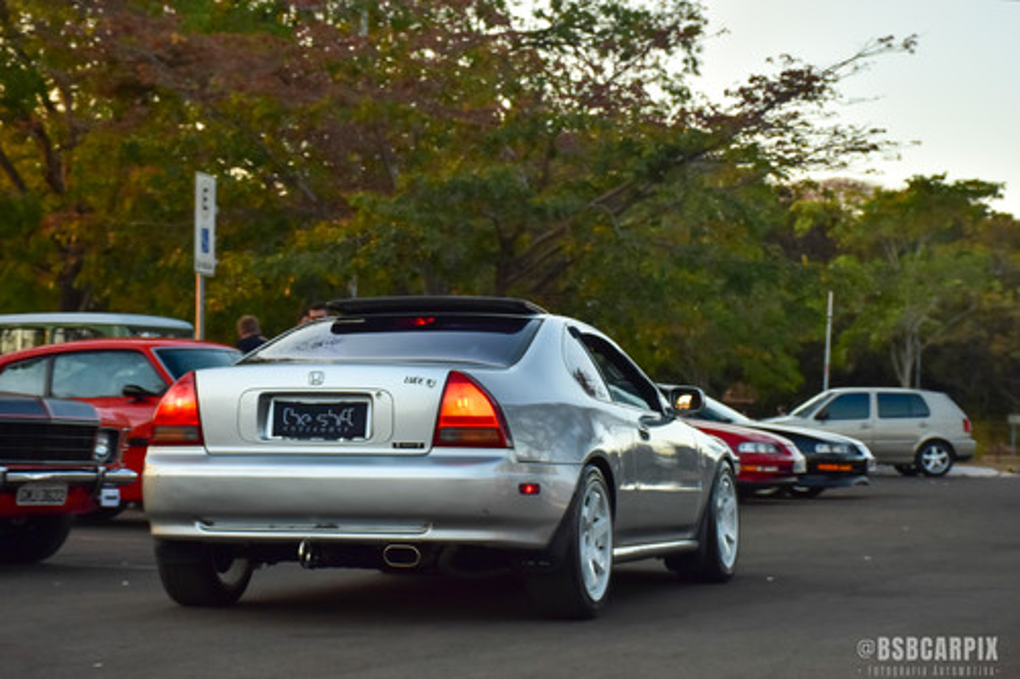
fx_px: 2209
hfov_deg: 26.0
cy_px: 340
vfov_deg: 17.5
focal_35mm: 78
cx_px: 510
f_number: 8
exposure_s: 1/250
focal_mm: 52
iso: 800
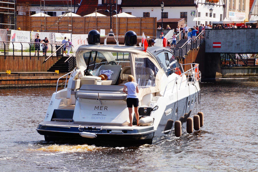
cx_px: 129
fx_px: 1128
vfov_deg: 8.7
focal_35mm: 158
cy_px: 86
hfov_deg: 13.0
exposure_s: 1/40
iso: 100
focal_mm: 105
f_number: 16
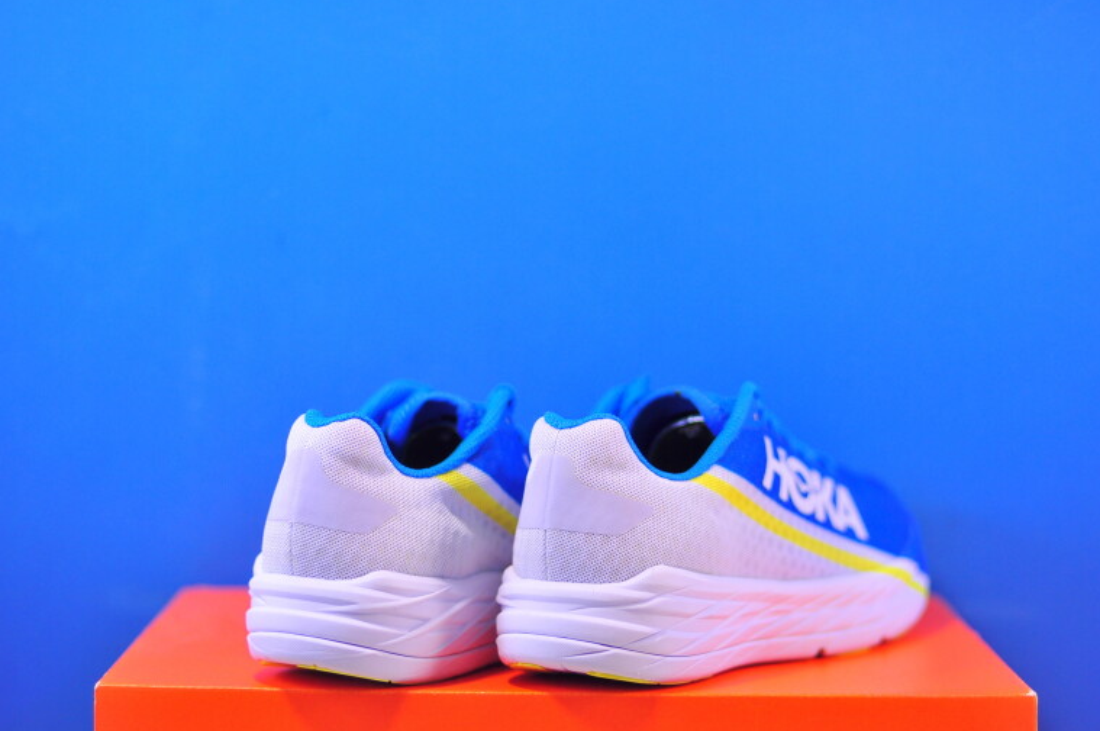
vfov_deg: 17.2
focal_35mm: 79
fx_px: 2411
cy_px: 376
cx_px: 568
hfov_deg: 25.7
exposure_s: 1/320
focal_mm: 50
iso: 250
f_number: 2
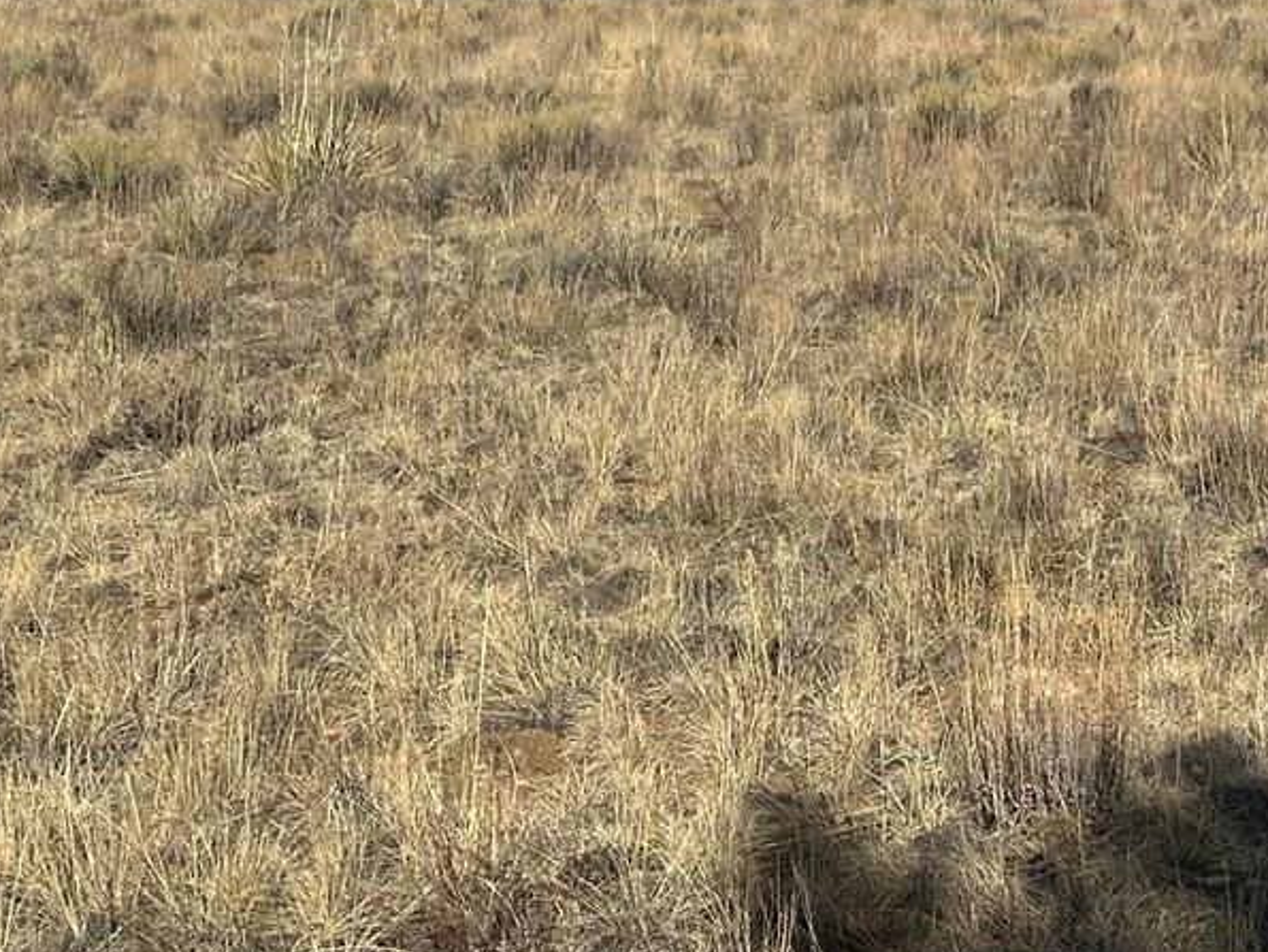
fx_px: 4728
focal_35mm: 129
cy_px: -162
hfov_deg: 15.1
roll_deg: +0.8
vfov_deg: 11.3
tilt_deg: +3.2
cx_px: 1112
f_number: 1.78
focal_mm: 6.86
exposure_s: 1/7092
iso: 64
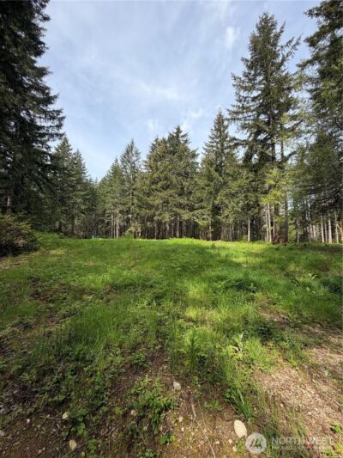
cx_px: 172
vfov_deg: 102.1
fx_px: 185
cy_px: 229
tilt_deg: +6.4
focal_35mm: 14
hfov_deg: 85.7
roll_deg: +0.5
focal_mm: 2.22
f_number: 2.2
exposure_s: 1/770
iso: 40
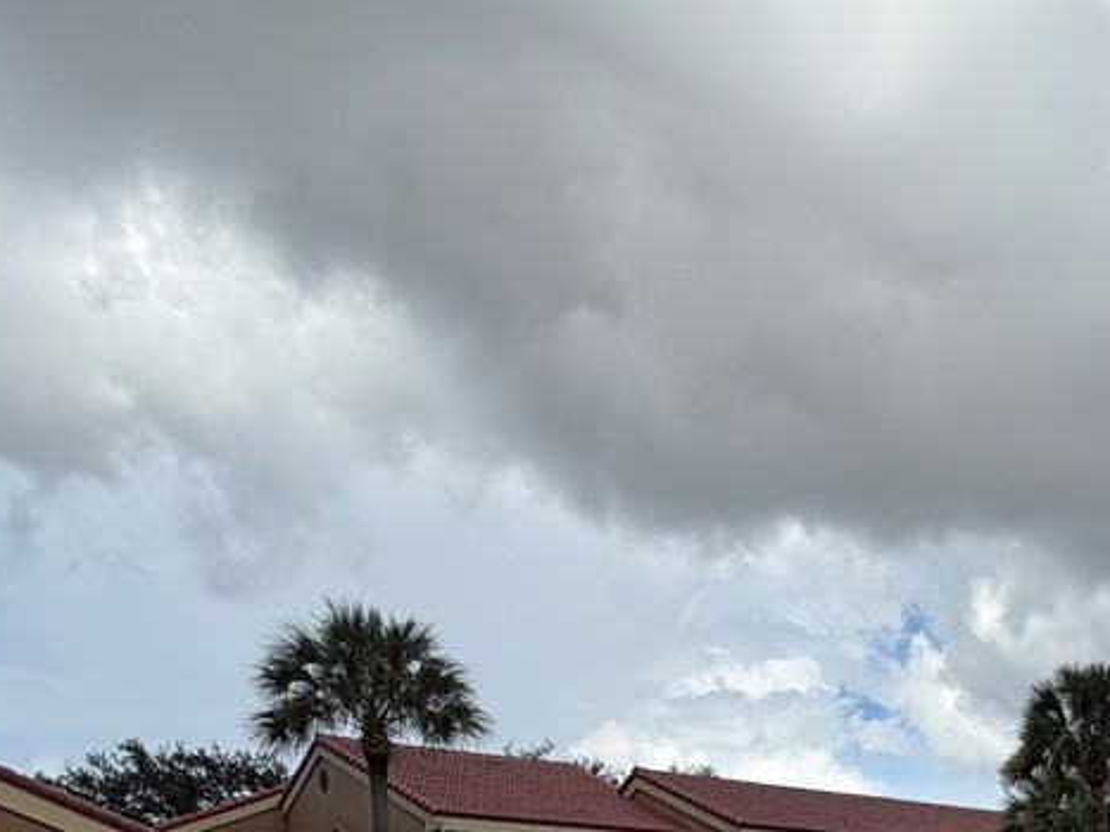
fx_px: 1539
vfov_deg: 24.1
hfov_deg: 35.3
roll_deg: +2.3
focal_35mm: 48
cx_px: 1148
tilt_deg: -6.9
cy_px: 1231
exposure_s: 1/942
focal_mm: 2.22
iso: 20
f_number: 2.2
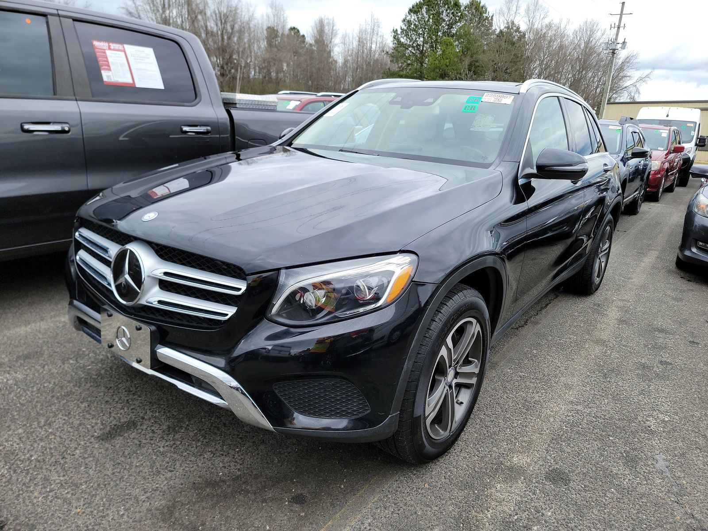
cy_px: 266
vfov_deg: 56.8
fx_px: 491
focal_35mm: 24
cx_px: 354
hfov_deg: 71.6
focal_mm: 6.7
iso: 50
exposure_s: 1/220
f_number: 1.8
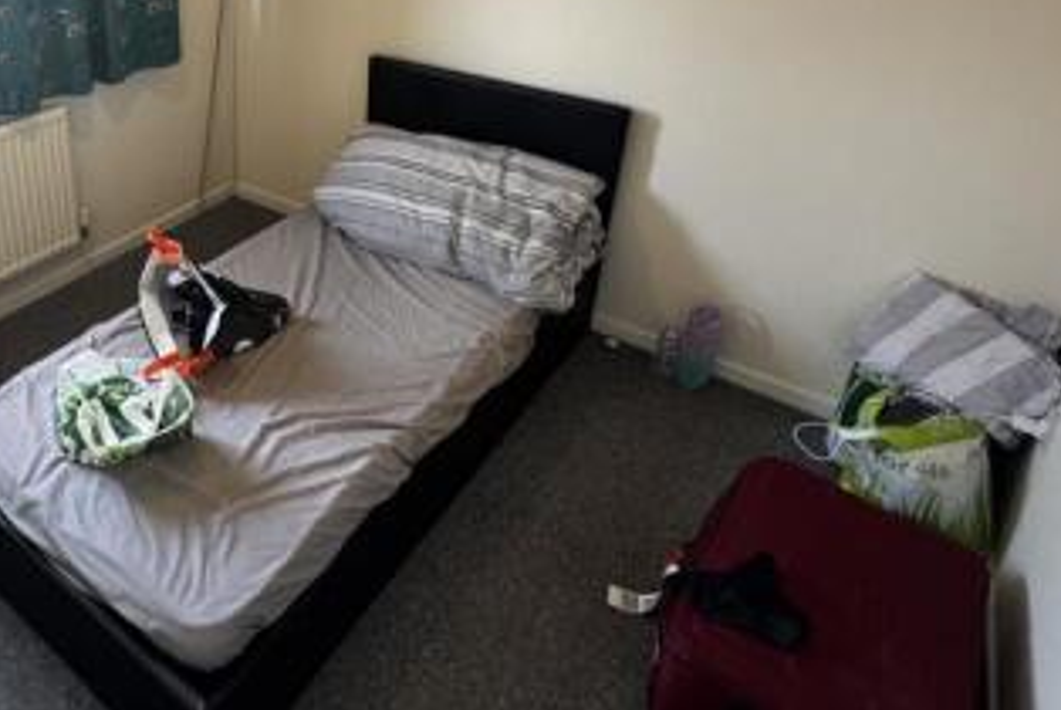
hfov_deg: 62.8
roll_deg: +0.4
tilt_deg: -23.3
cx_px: 245
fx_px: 796
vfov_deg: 45.8
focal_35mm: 27
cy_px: 154
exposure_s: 1/99
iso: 320
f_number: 2.2
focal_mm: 2.22
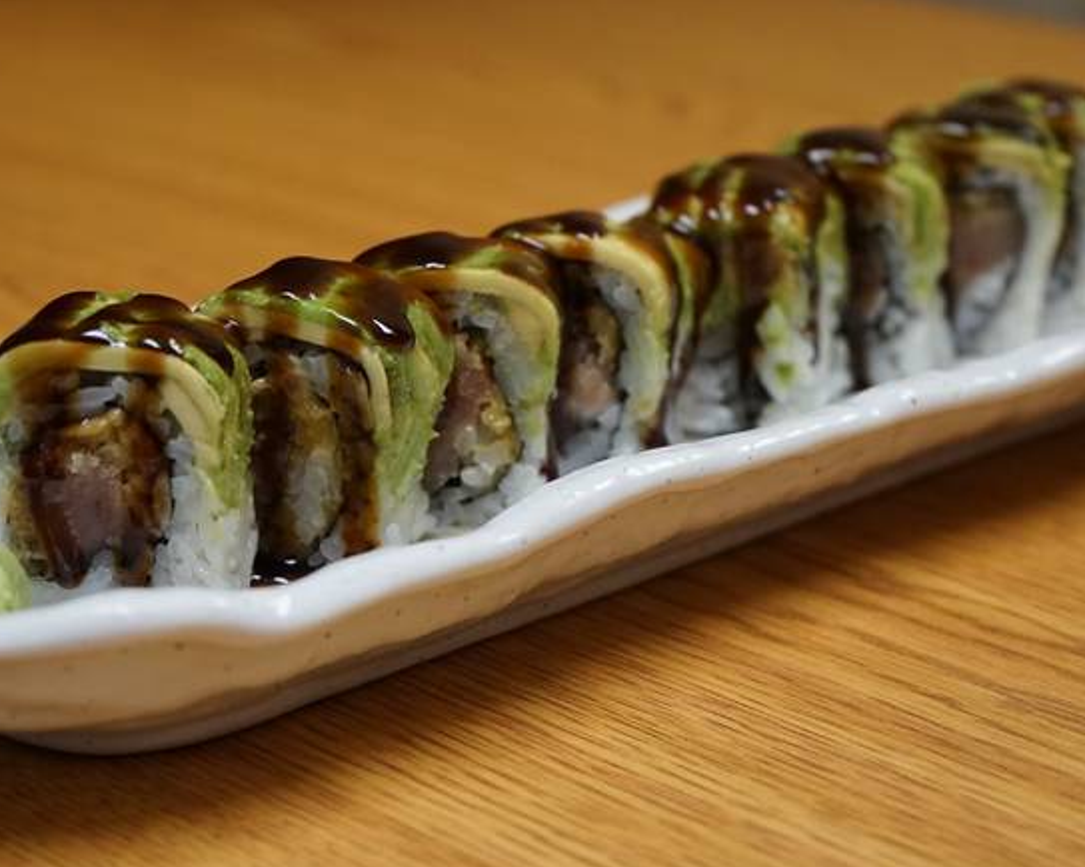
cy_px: 435
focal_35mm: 90
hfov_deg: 21.3
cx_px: 498
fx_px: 2889
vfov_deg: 17.1
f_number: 5
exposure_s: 1/80
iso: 1600
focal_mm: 53
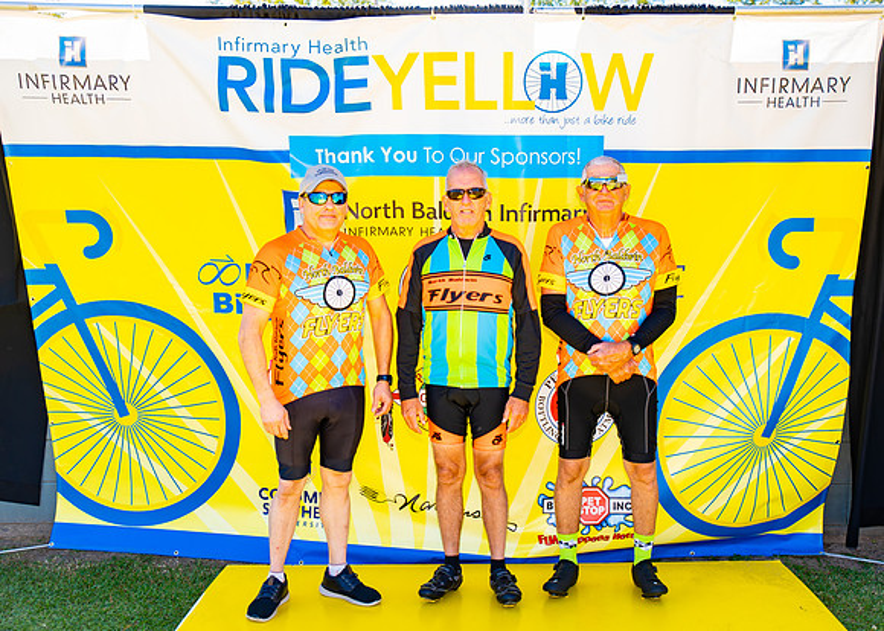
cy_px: 331
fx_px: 1009
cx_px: 491
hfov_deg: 47.2
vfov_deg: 34.7
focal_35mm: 40
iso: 100
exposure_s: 1/200
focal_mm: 35
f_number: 2.8
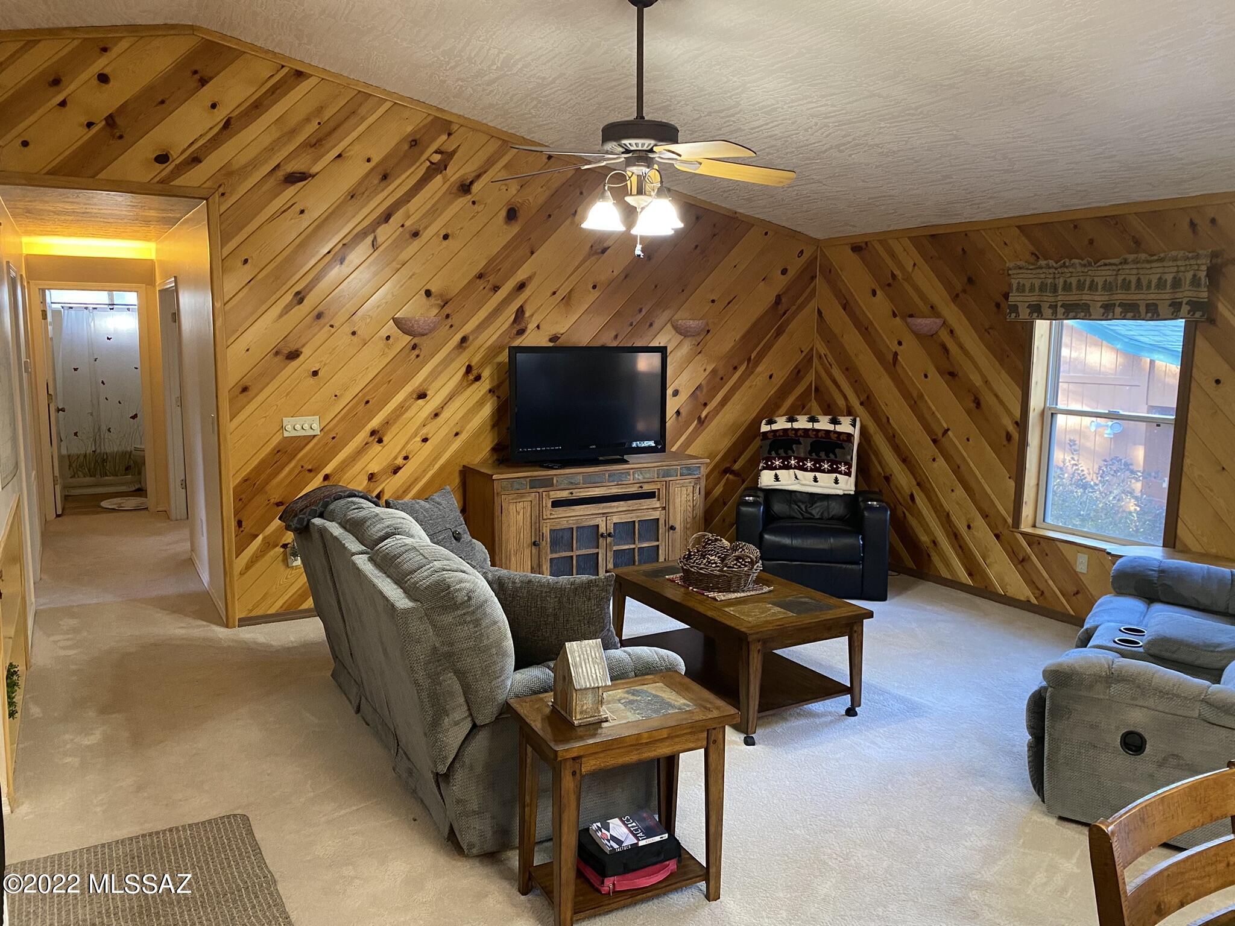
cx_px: 618
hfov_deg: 67.3
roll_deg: +0.4
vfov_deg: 53.1
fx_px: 928
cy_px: 463
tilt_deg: -7.2
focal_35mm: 26
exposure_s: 1/40
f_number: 1.8
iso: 320
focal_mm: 4.25
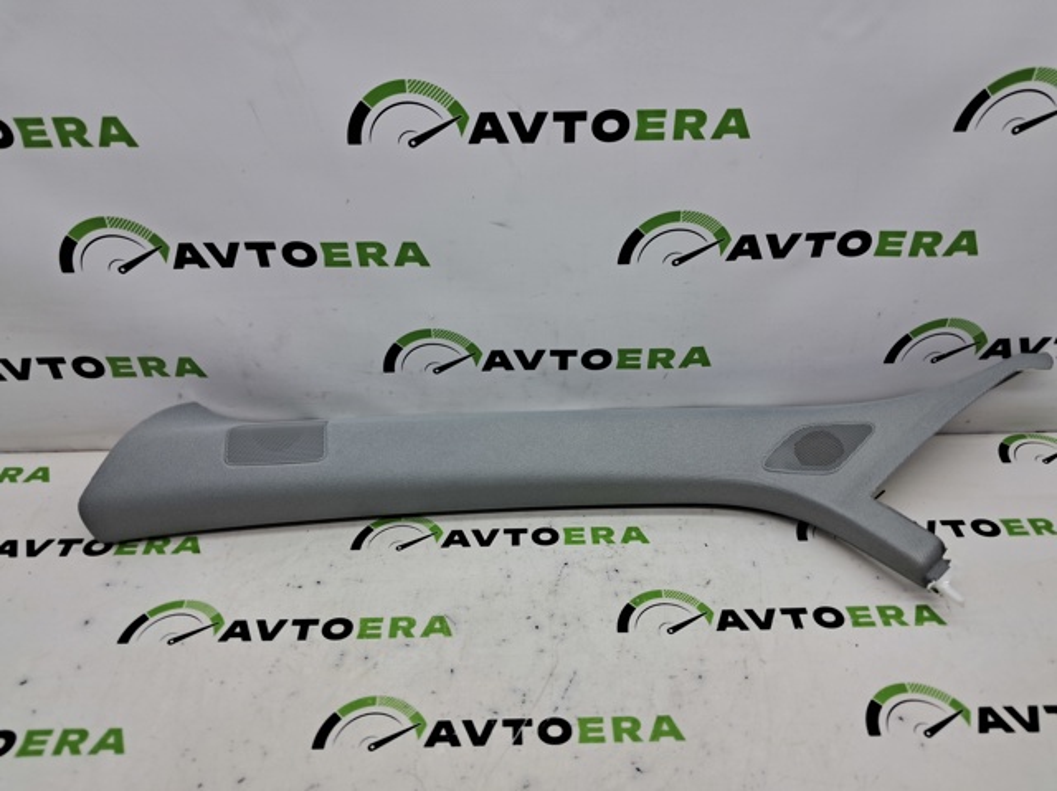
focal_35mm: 27
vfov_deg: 51.3
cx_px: 528
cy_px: 396
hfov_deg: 65.4
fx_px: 824
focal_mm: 4
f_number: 1.8
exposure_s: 1/100
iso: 50
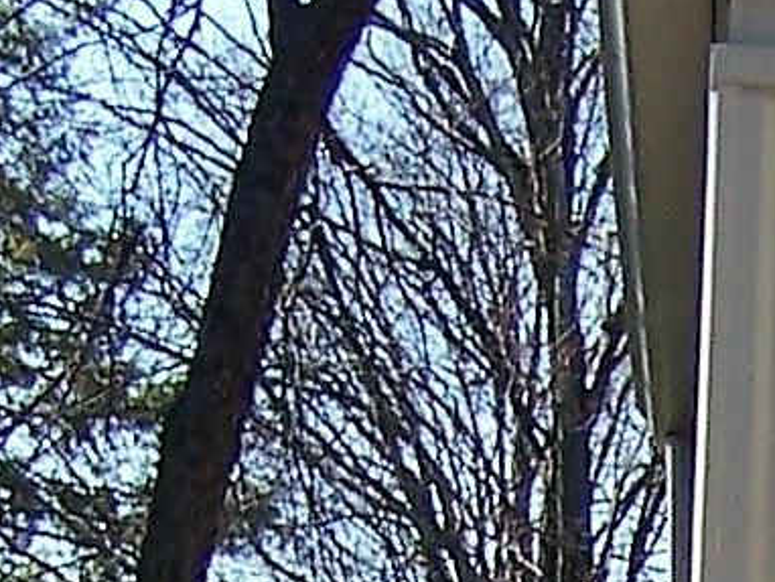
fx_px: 5735
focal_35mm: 256
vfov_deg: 5.6
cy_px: 1432
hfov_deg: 7.4
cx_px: 1603
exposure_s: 1/640
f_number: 2.8
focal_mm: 6.3
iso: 80
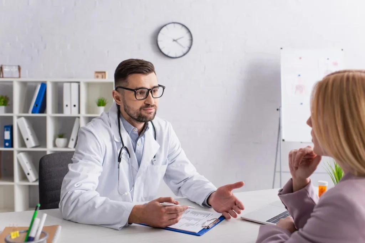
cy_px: 122
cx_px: 182
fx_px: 355
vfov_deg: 37.9
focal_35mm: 35
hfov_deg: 54.4
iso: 100
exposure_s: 1/200
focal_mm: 35
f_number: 4
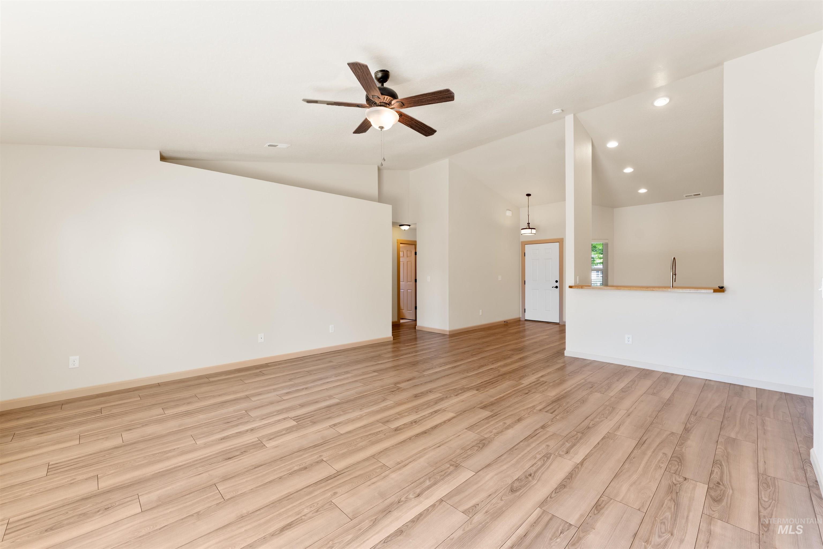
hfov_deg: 104.3
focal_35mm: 14
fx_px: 320
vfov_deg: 81.2
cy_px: 274
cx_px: 412
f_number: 7.1
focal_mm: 14
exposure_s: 1/6
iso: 400
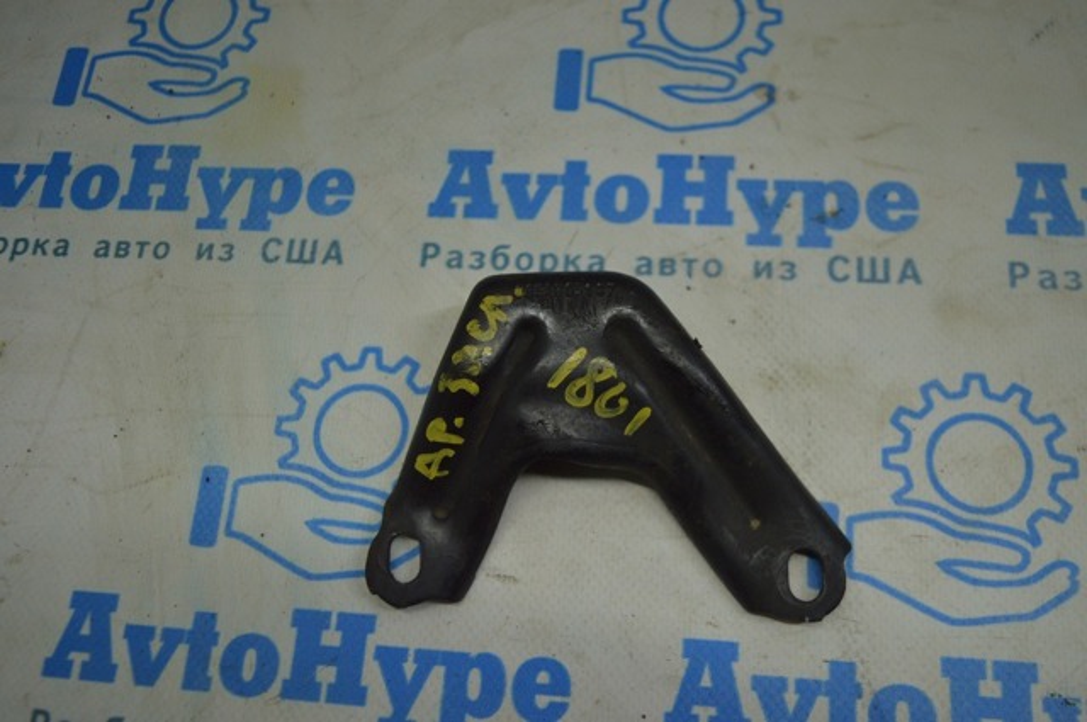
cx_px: 544
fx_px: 995
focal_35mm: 33
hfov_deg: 57.3
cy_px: 361
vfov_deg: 39.9
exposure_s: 1/200
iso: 400
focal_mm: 22
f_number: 3.8
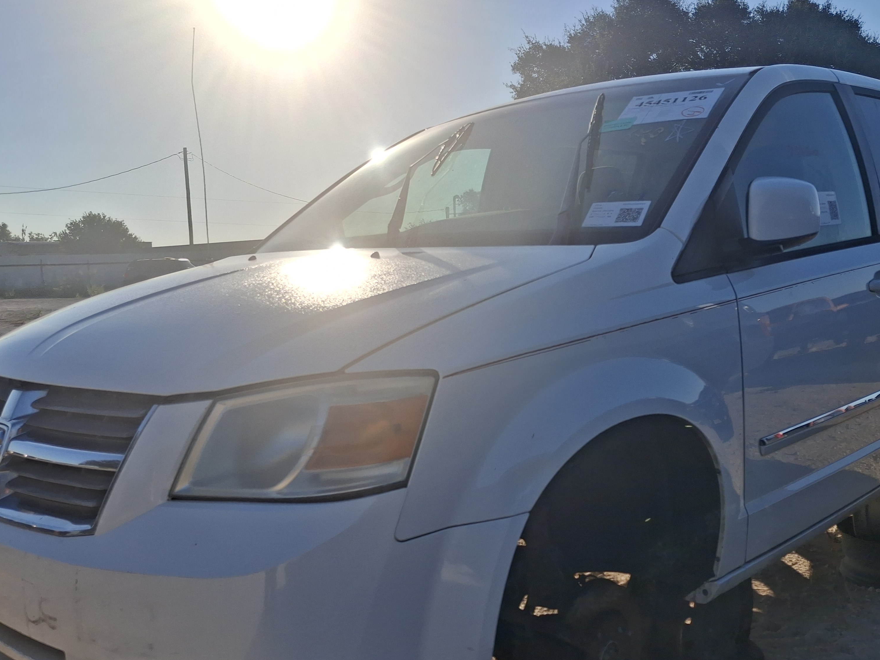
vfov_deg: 41.7
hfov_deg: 53.6
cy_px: 364
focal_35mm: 34
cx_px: 525
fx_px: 864
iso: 32
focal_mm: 4.69
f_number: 1.8
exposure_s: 1/5556
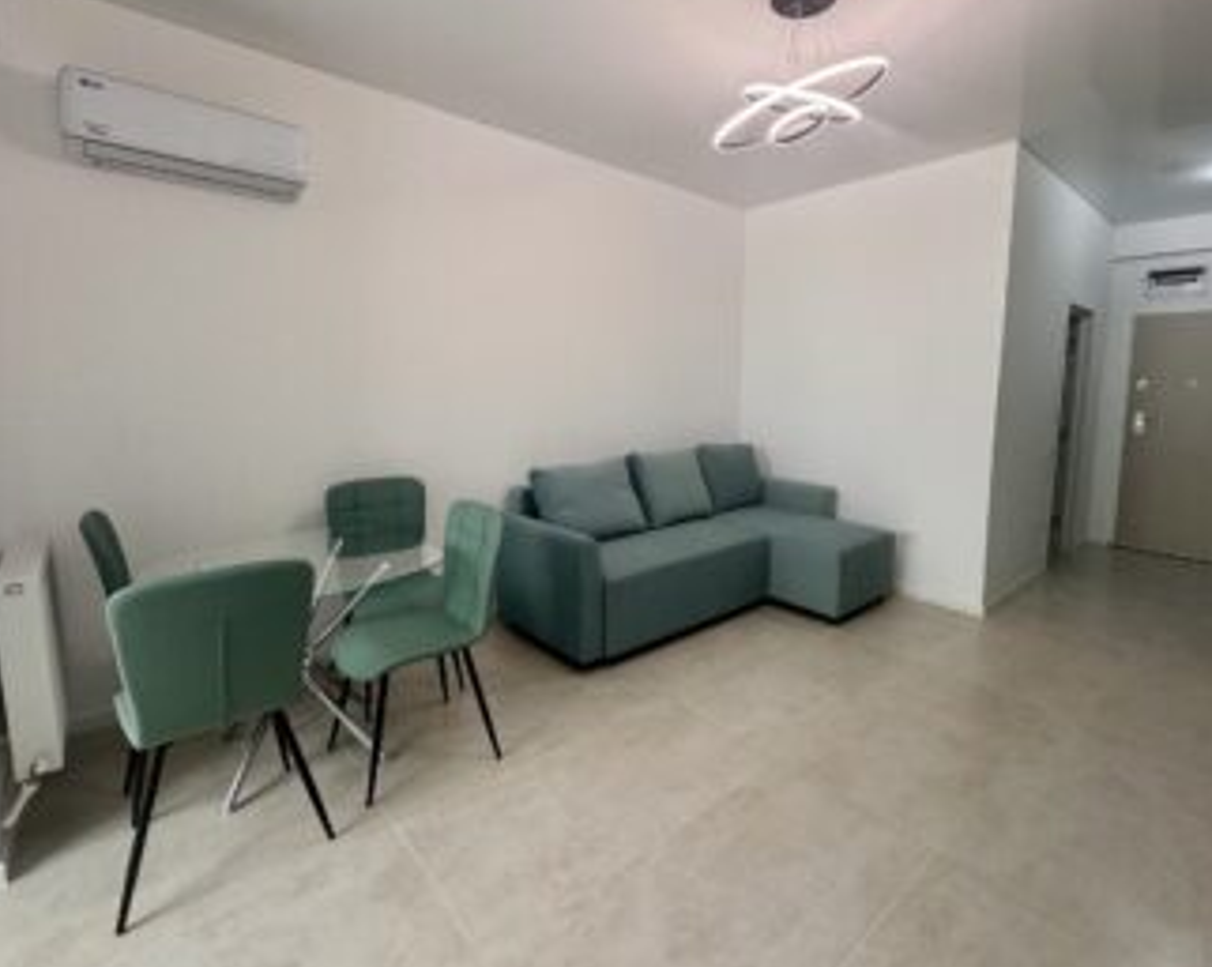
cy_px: 448
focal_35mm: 17
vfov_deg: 76.8
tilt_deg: -6.4
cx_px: 655
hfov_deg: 89.5
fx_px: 609
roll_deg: +1.4
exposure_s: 1/100
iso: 100
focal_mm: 2.22
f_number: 2.2
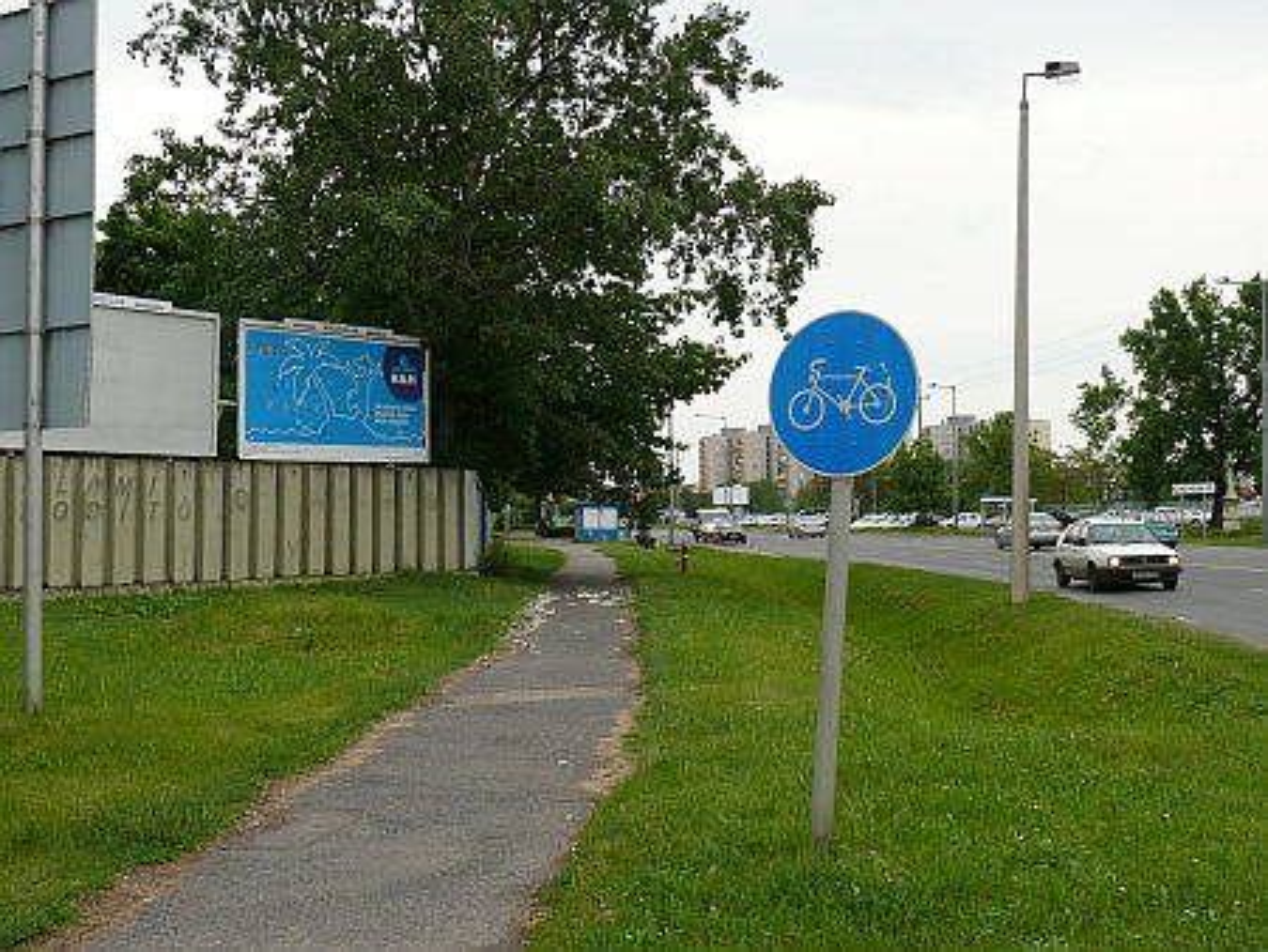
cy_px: 476
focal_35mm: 44
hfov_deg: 42.9
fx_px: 1613
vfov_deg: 32.9
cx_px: 634
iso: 100
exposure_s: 1/200
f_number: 4
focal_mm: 8.5
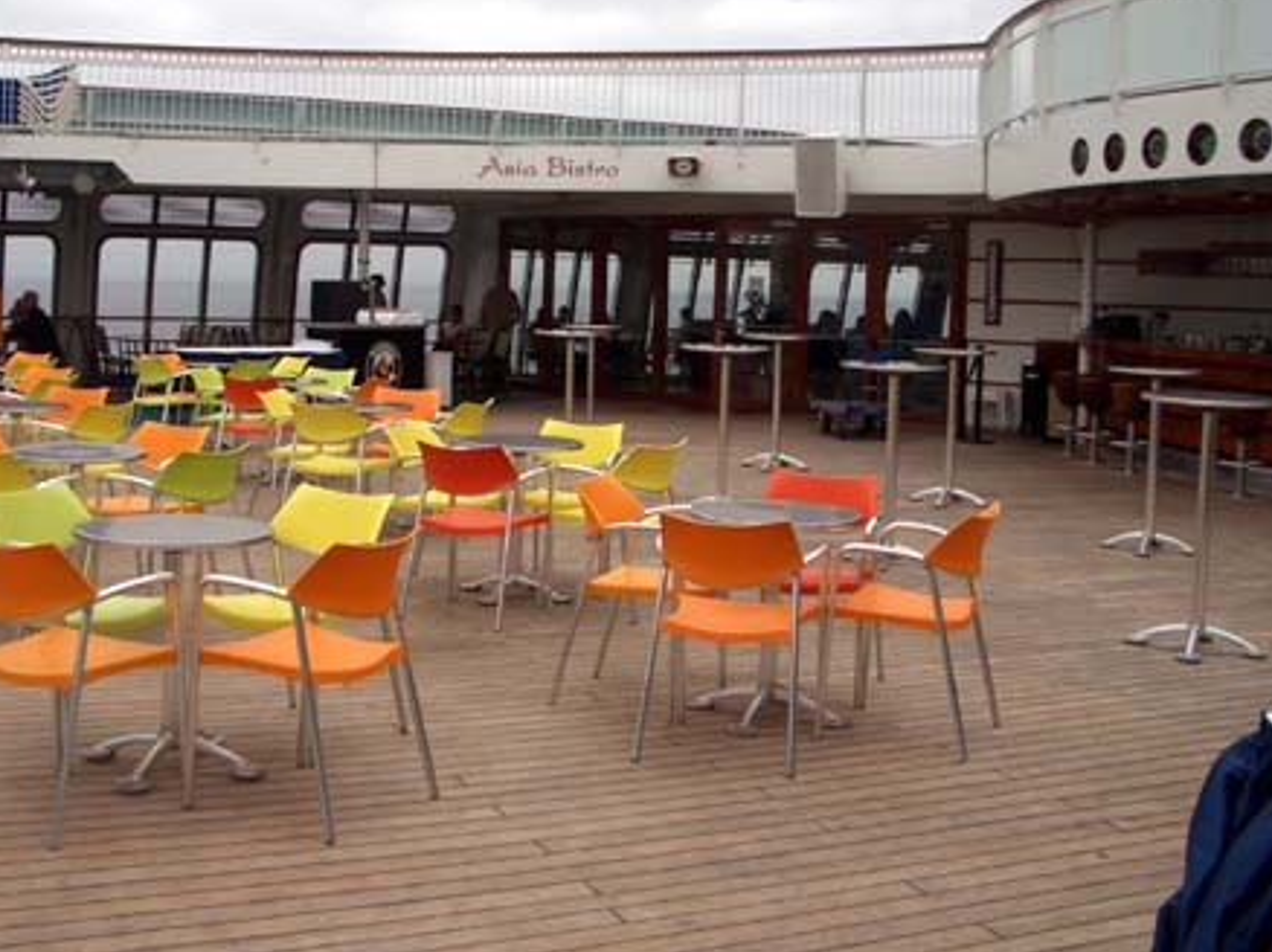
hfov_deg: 42.8
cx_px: 537
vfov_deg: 32.8
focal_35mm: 44
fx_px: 1616
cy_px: 393
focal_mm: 5.8
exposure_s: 1/400
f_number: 4.3
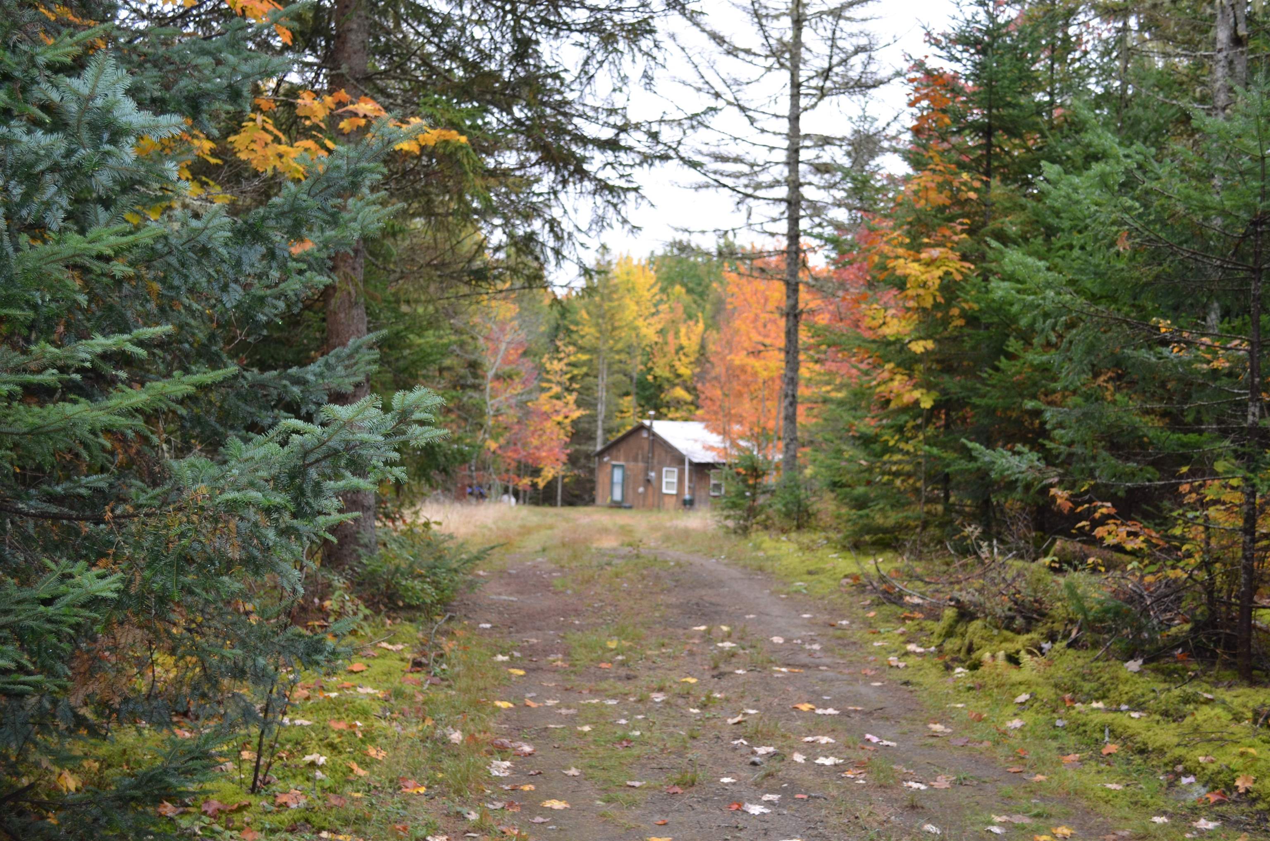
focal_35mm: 44
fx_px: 1531
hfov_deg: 45.0
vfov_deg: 30.7
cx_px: 635
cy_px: 420
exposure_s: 1/125
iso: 220
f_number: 4.5
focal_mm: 29
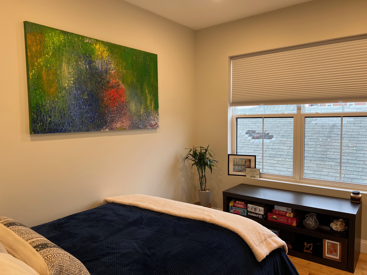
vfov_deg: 53.1
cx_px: 184
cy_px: 138
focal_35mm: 26
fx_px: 276
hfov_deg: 67.3
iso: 80
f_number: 1.5
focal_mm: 5.7
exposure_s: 1/60
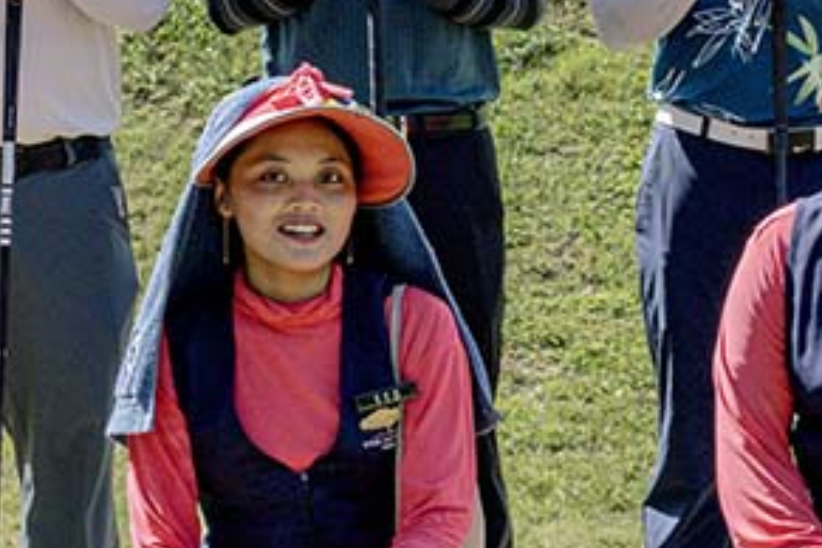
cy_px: 161
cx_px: 314
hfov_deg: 13.5
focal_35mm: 152
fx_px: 3470
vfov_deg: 9.0
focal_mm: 46
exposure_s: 1/640
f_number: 8
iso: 450
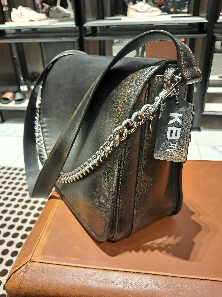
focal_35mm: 27
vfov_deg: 65.3
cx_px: 111
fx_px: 231
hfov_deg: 51.4
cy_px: 148
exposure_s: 1/60
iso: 160
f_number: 1.8
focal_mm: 4
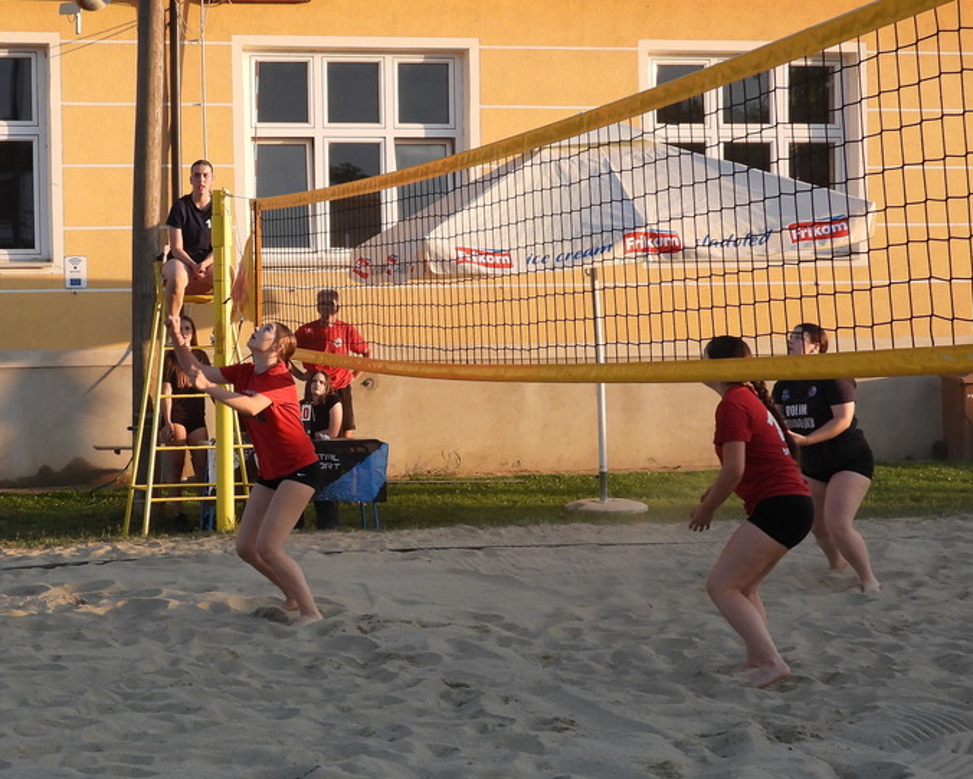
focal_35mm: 71
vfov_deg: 21.6
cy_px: 397
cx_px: 243
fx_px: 2045
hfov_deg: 26.4
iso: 100
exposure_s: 1/400
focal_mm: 7.4
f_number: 3.2
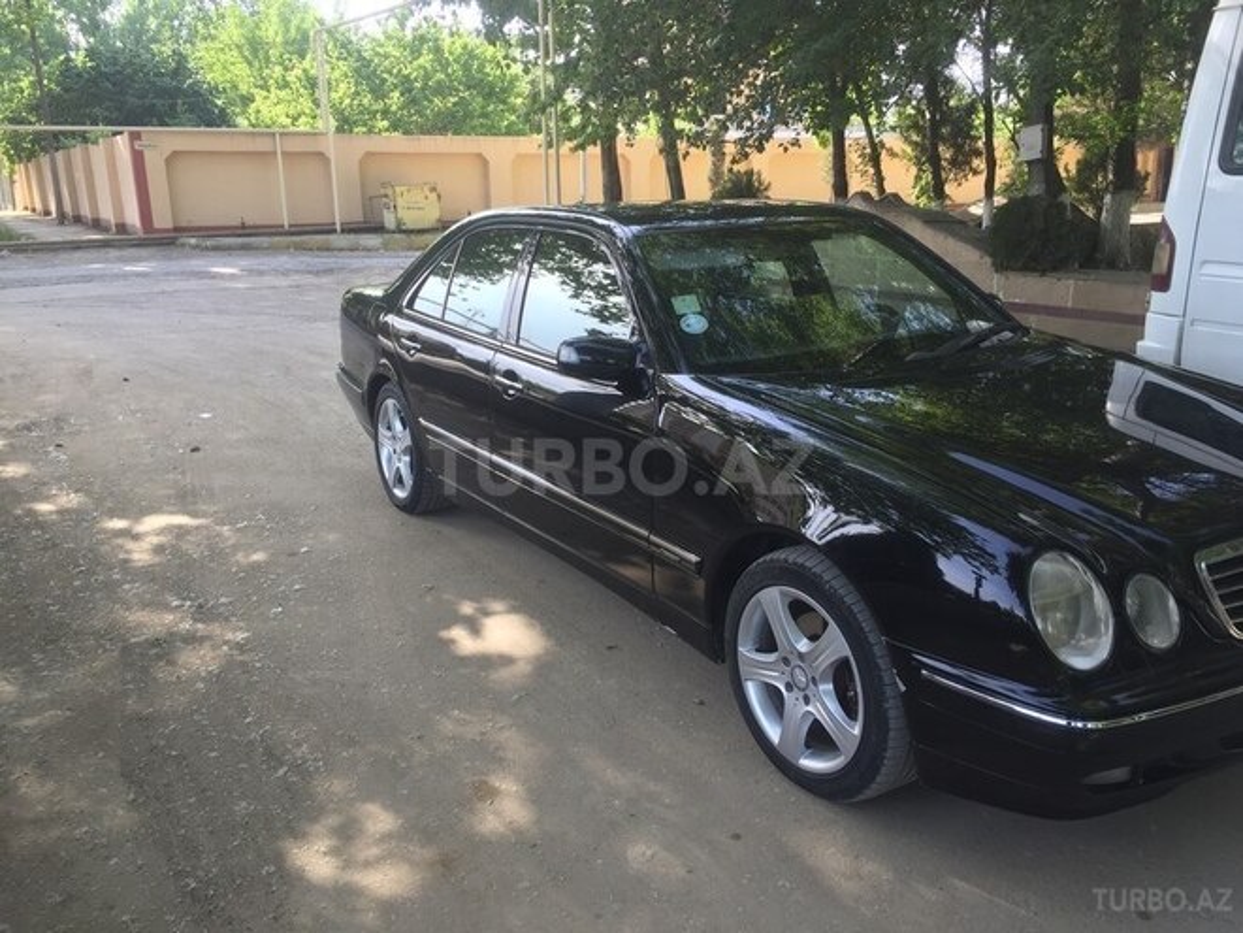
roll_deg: +0.8
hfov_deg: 61.7
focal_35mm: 29
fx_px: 1041
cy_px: 466
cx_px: 622
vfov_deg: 48.2
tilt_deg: -11.9
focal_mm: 4.15
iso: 32
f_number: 2.2
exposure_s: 1/134
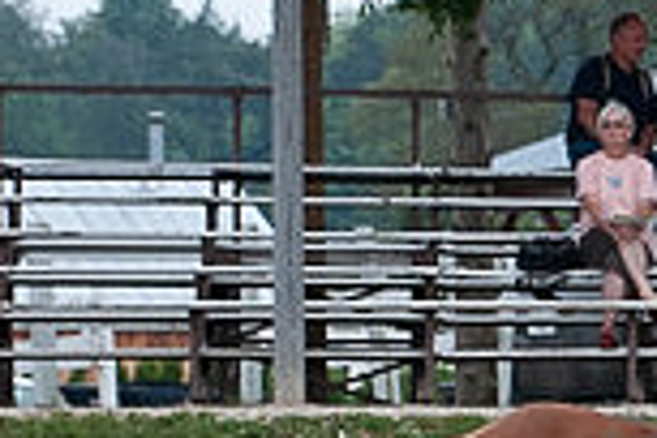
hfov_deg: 4.4
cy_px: 586
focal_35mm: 461
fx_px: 8413
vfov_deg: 3.0
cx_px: 996
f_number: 5.6
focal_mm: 140
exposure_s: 1/1250
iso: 1400
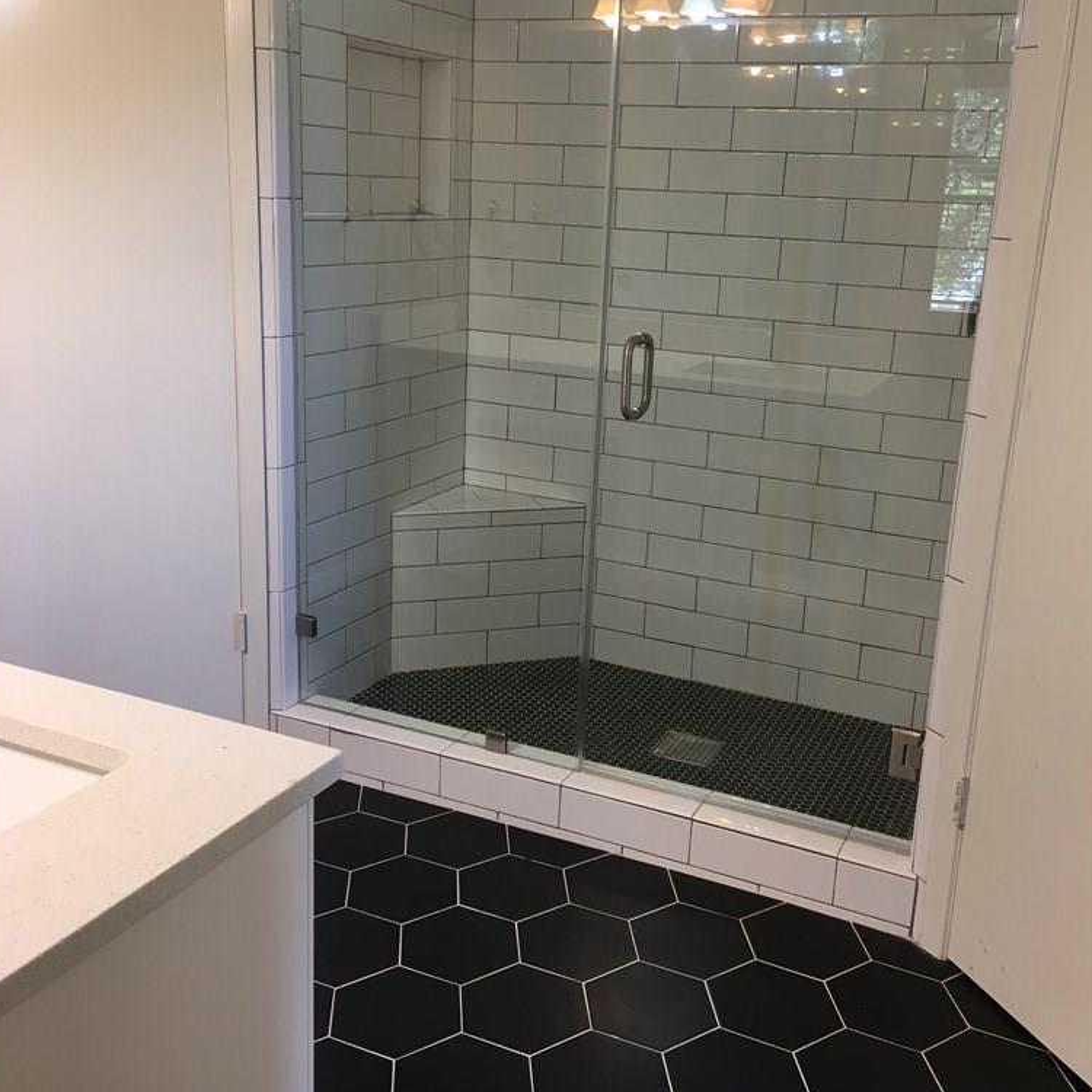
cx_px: 542
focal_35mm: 35
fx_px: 1249
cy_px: 524
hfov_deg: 47.2
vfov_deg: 47.2
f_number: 2.2
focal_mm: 4.15
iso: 50
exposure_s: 1/30
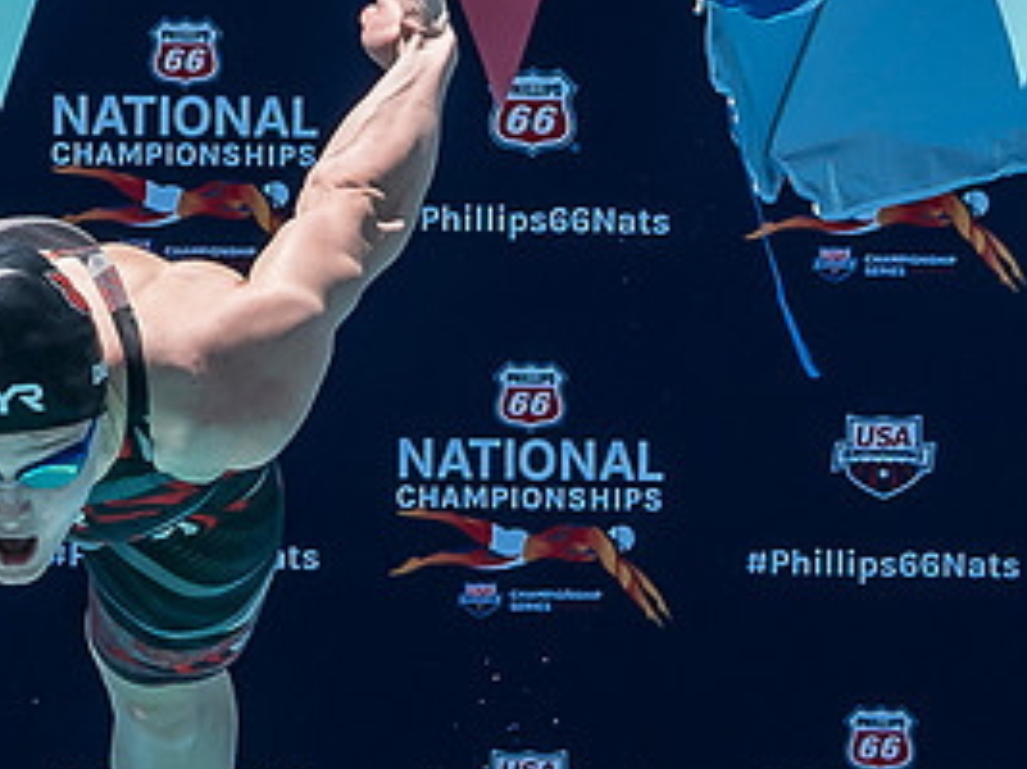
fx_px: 61030
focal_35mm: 2058
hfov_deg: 1.0
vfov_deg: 0.7
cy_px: 671
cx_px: 121
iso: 250
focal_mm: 200
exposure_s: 1/1000
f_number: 6.3
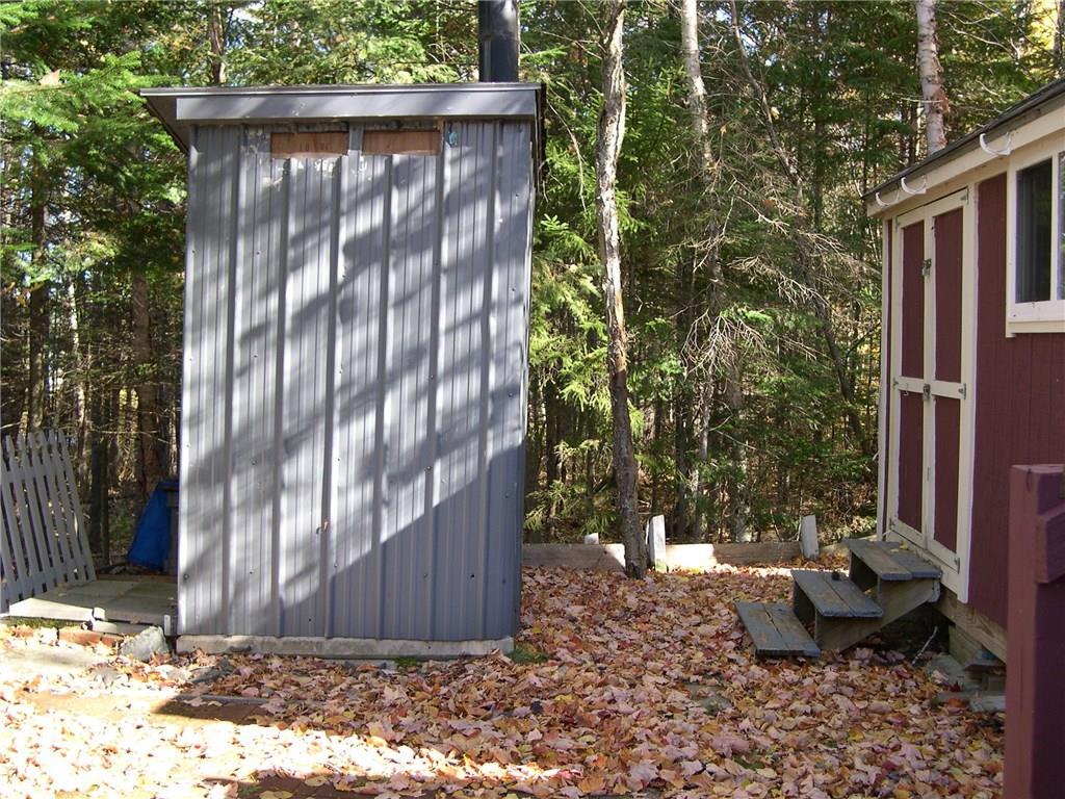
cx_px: 532
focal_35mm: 38
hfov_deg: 49.0
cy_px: 400
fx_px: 1169
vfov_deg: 37.7
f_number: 2.8
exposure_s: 1/95.9
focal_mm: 8
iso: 100
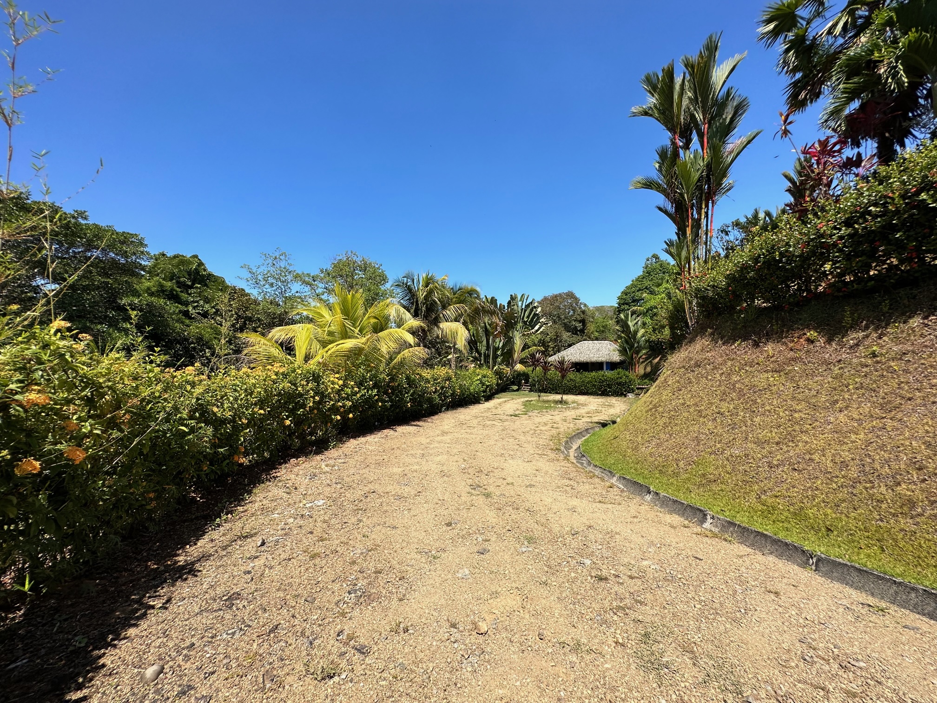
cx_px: 468
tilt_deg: +0.4
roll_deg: +0.0
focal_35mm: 14
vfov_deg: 85.7
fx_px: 379
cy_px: 352
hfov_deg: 102.1
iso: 50
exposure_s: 1/1855
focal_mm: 2.22
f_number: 2.2
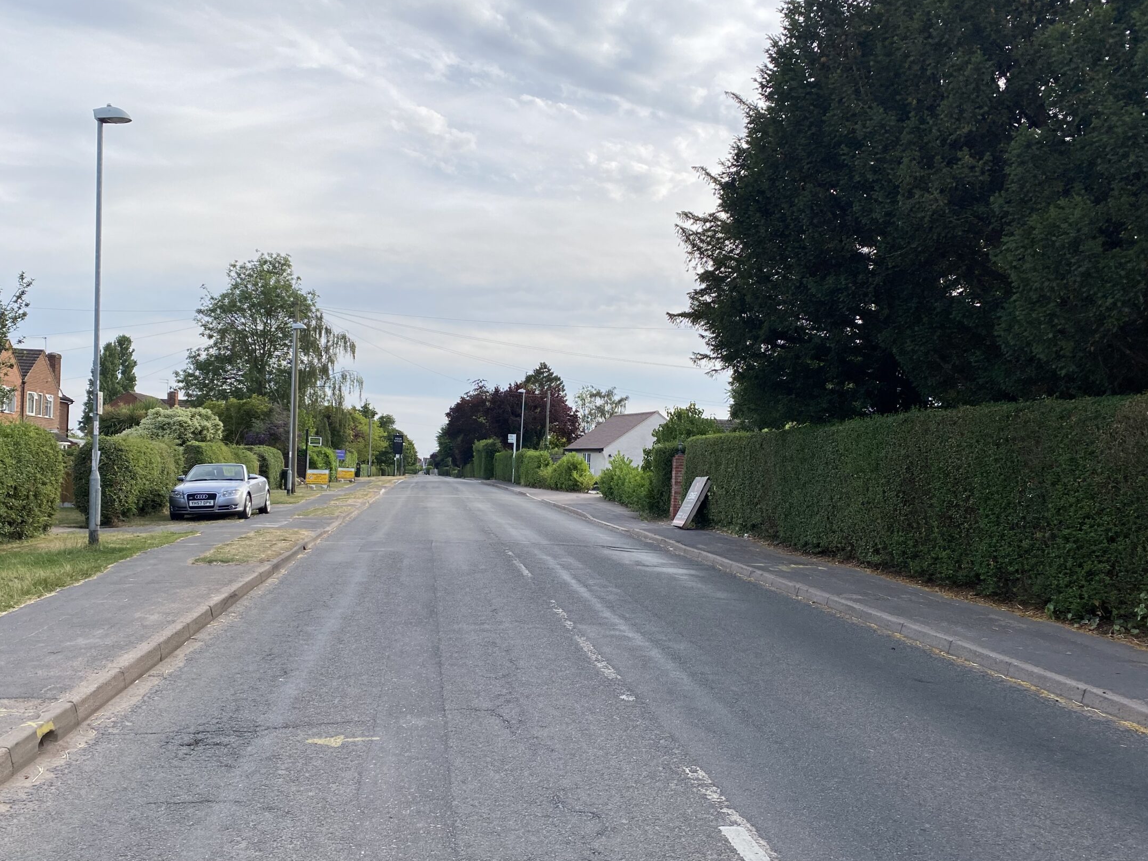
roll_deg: -1.6
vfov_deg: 45.3
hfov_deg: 58.3
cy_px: 499
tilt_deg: -2.1
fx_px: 1028
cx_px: 538
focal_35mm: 31
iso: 32
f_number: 1.8
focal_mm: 4.25
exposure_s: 1/1170
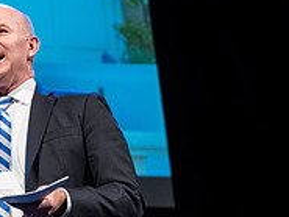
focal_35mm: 211
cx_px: -141
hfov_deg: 9.1
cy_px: 7
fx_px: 1763
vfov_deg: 7.0
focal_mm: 70
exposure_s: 1/250
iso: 1000
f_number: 3.5
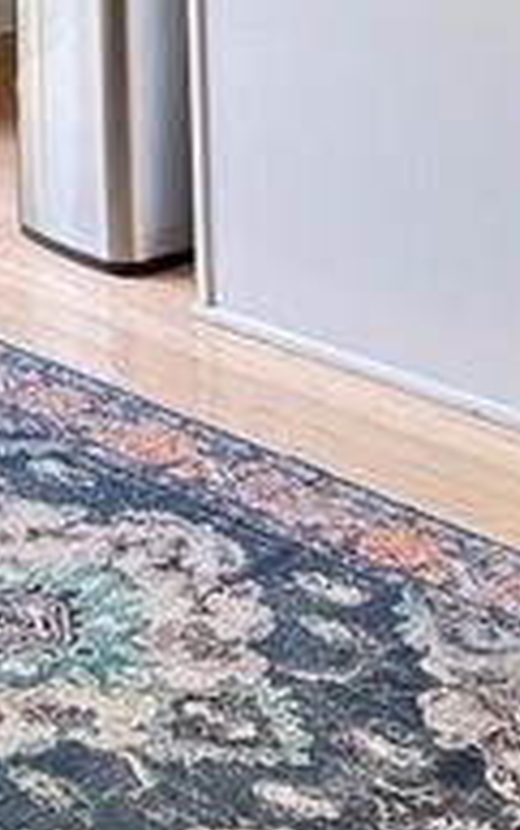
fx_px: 3054
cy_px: -636
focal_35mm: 135
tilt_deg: -2.1
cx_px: 26
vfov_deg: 13.9
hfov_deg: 9.7
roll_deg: +1.5
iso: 64
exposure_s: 1/121
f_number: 1.78
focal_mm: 6.76
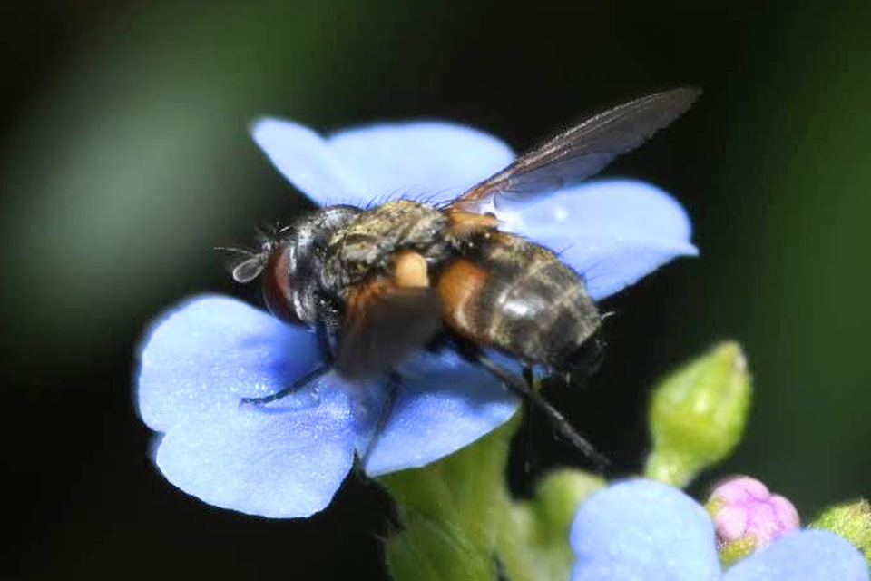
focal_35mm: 158
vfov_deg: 8.7
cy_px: 290
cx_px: 436
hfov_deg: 13.0
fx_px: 3810
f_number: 29
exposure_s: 1/60
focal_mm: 105
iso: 100
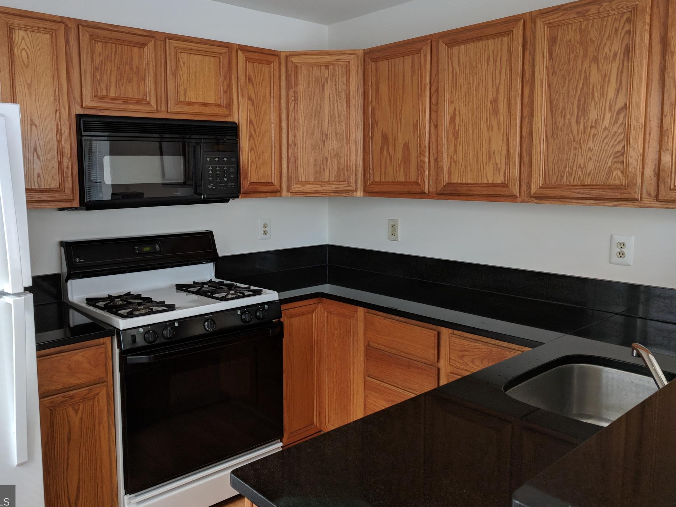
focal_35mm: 29
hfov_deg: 61.5
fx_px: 566
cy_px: 233
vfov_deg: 48.2
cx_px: 300
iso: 376
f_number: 2
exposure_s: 1/60
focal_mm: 4.67
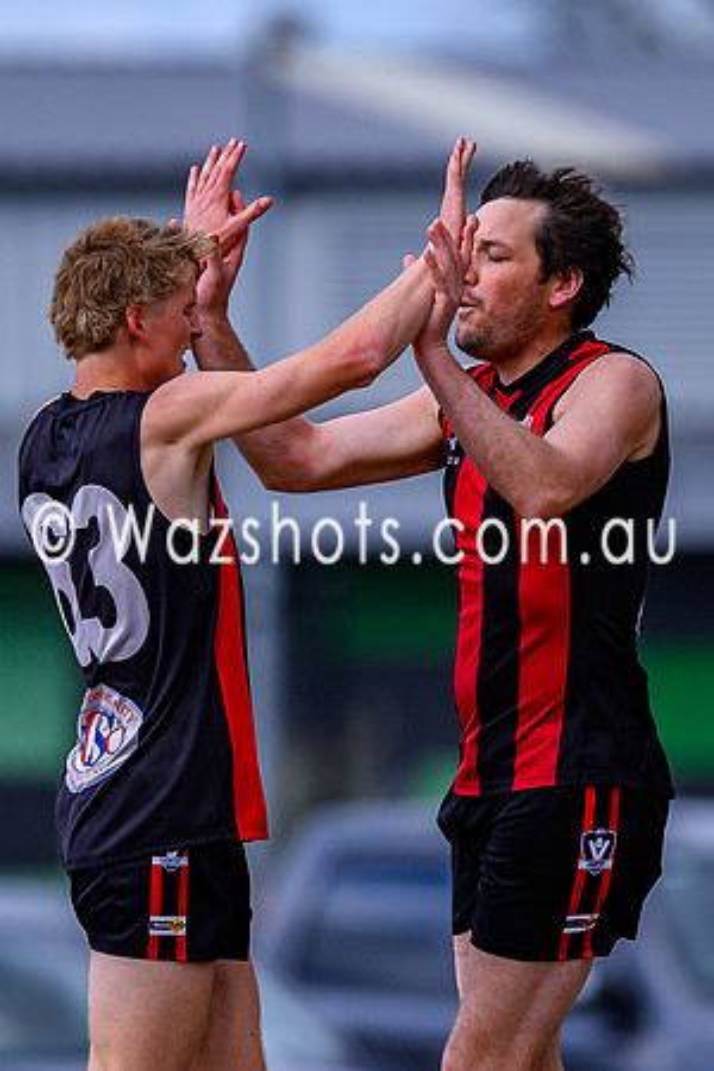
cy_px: 555
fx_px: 32632
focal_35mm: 1097
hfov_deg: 1.3
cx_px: 392
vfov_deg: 1.9
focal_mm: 500
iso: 200
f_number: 4
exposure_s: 1/1600
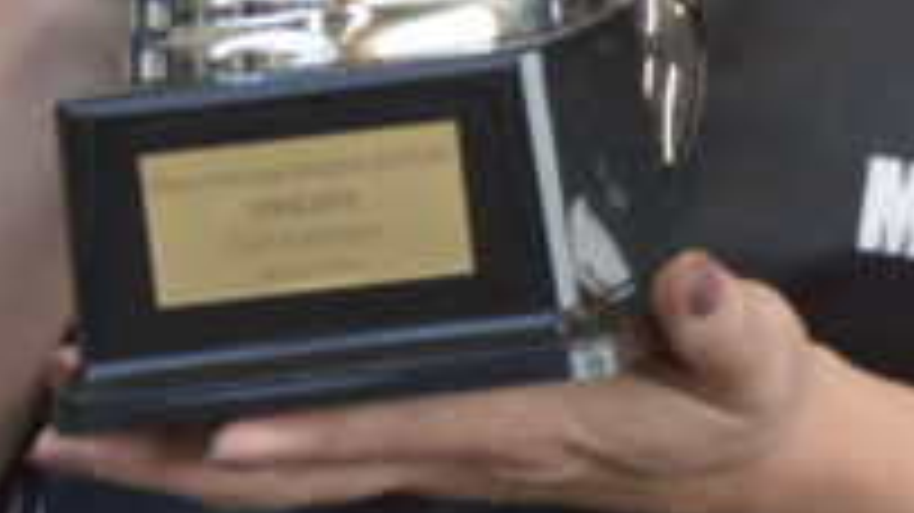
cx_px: 727
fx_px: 13445
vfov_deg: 2.2
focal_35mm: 555
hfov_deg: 3.9
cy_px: -333
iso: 1400
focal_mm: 70
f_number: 5.3
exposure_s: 1/125
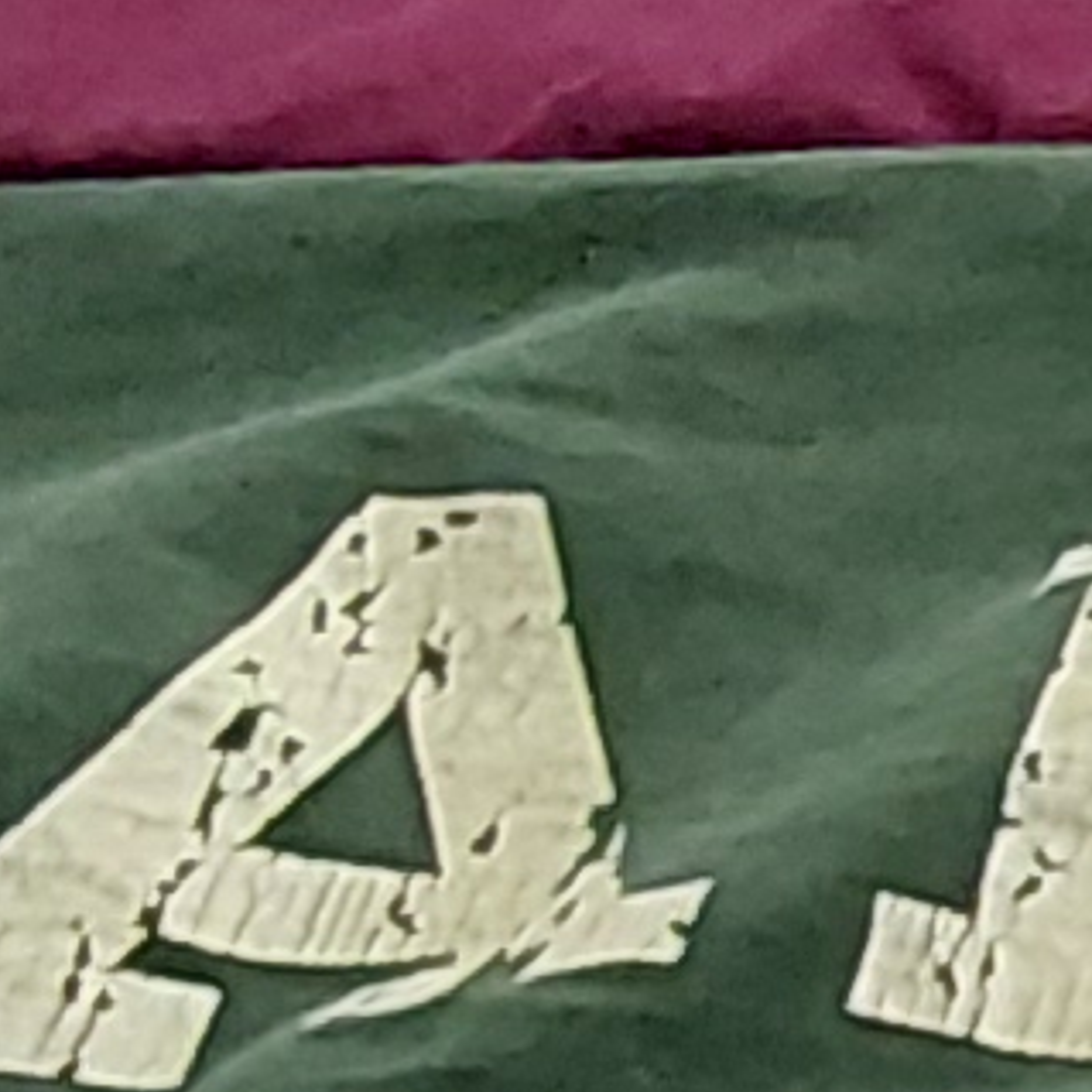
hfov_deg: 5.9
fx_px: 9030
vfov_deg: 6.8
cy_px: 1828
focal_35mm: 253
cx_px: 4228
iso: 100
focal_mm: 2.91
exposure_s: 1/60
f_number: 1.9
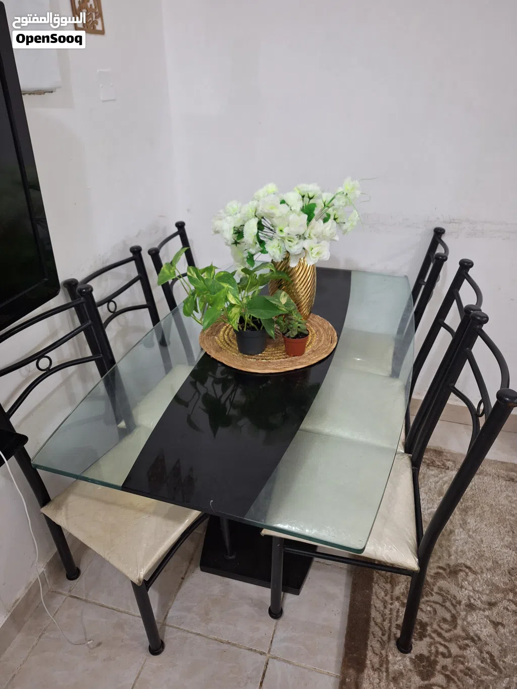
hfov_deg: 58.9
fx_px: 458
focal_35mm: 23
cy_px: 344
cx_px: 258
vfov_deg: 73.9
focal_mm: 5.54
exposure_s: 1/33
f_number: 1.8
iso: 250
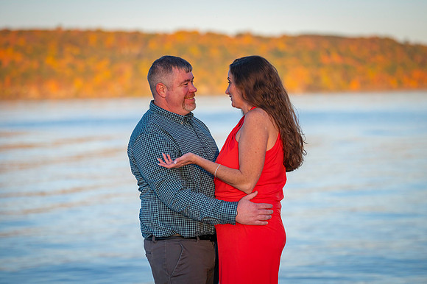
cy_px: 142
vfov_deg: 11.5
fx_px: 1407
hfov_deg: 17.3
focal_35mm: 119
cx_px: 230
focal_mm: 110
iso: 640
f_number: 2.8
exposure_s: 1/6400
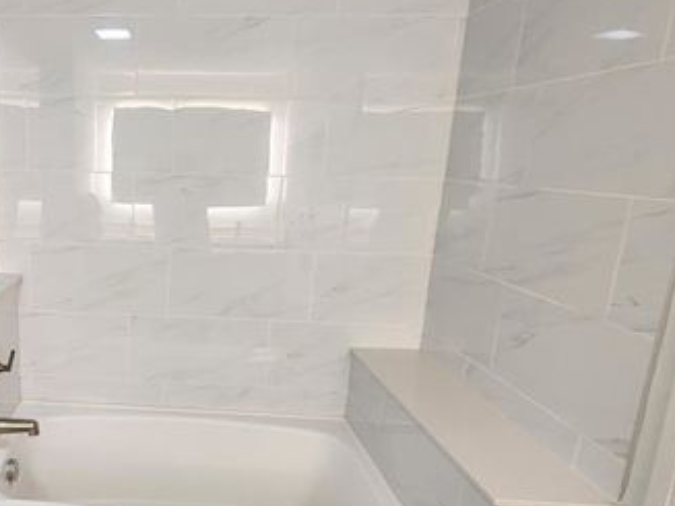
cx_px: 106
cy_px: 287
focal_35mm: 28
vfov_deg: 49.6
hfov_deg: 57.2
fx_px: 546
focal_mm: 2.2
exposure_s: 1/60
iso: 320
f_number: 2.2
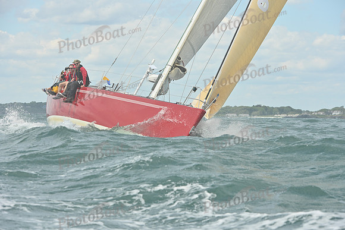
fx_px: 1438
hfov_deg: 13.7
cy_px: 115
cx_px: 172
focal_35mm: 150
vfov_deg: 9.2
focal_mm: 150
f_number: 8
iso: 320
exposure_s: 1/1250
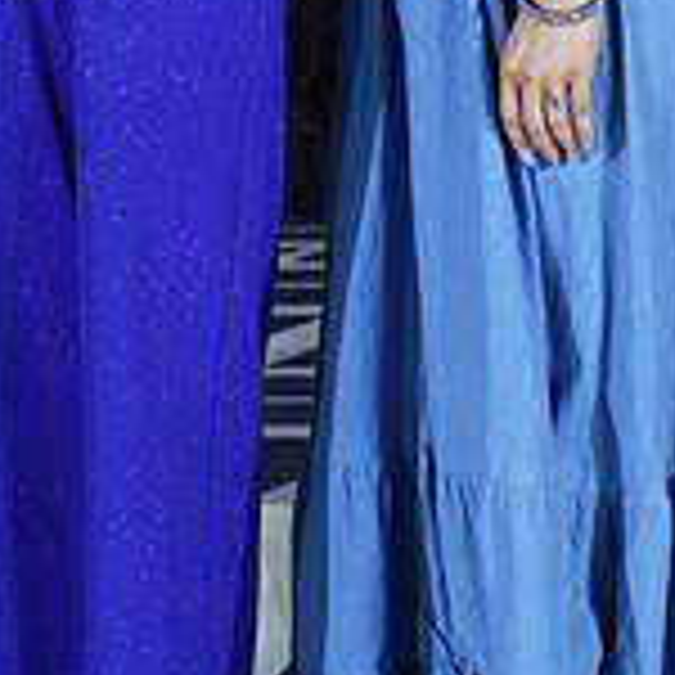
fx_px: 4853
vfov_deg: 7.9
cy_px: -202
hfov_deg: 7.9
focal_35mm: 220
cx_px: -11
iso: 1600
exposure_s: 1/200
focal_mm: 67
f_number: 5.6
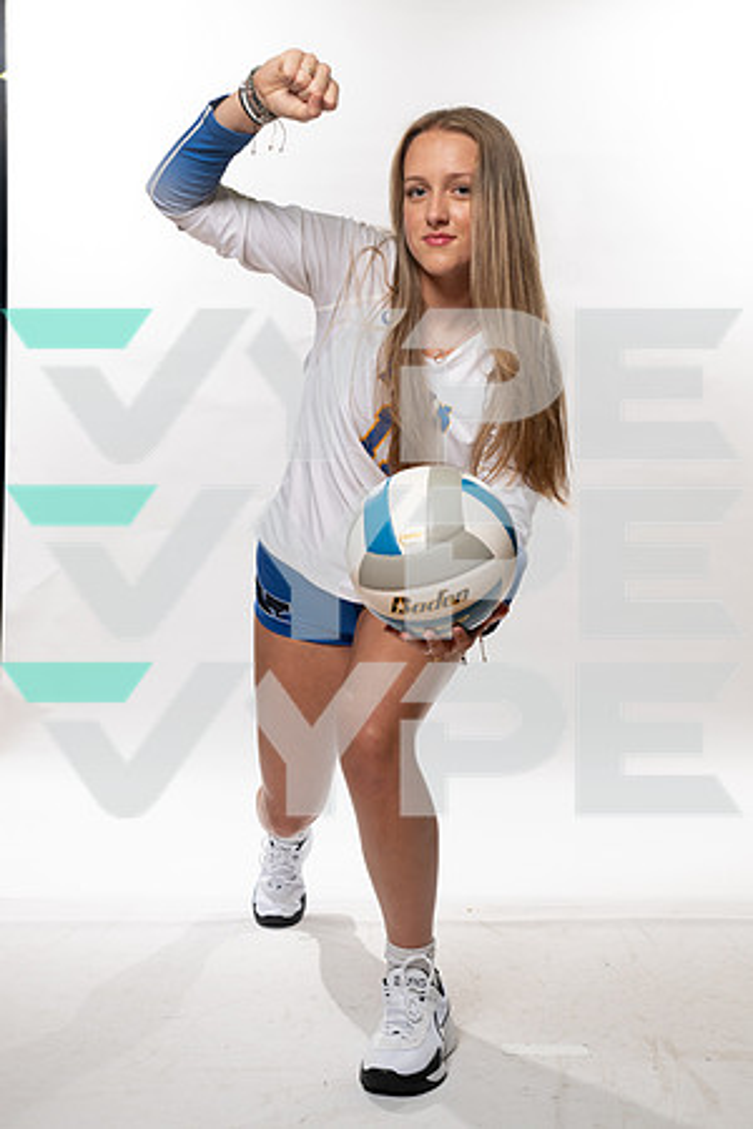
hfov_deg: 28.1
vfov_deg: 41.1
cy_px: 564
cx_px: 376
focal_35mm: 48
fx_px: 1506
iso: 800
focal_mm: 48
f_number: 7.1
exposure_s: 1/320
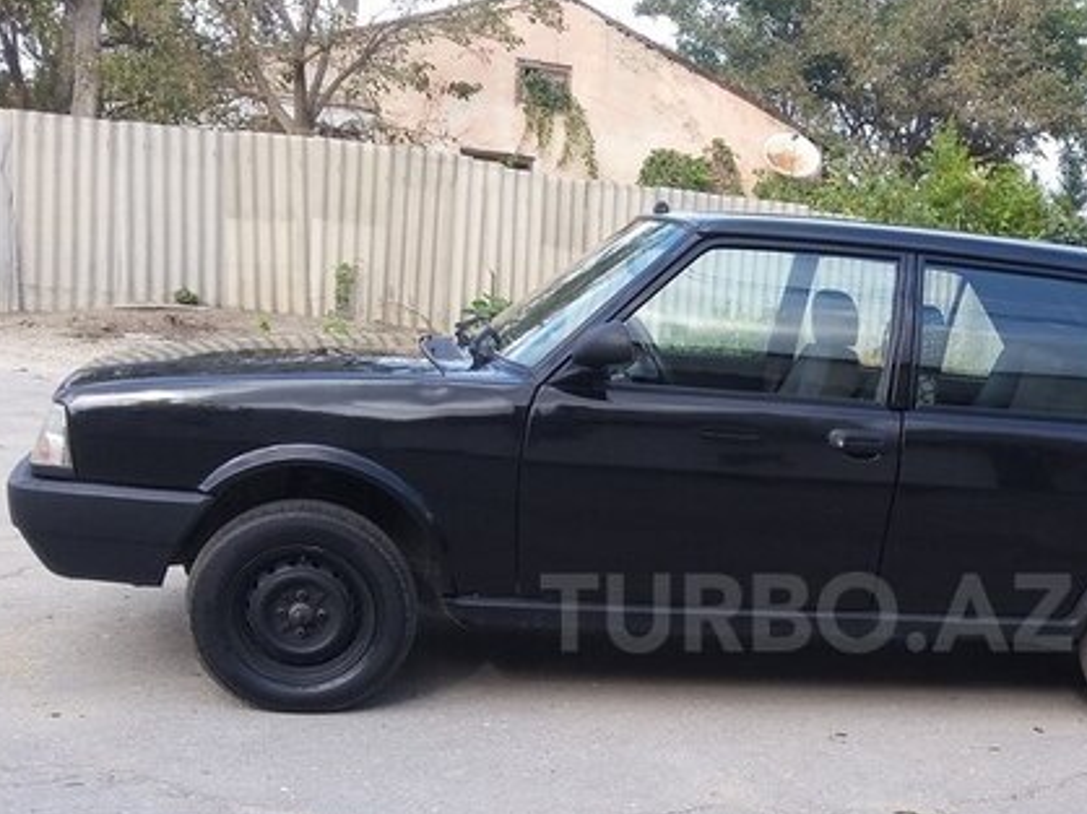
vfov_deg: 29.2
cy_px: 612
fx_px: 1538
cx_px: 806
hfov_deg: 38.0
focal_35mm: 49
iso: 50
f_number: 2.2
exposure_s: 1/226
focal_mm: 3.3
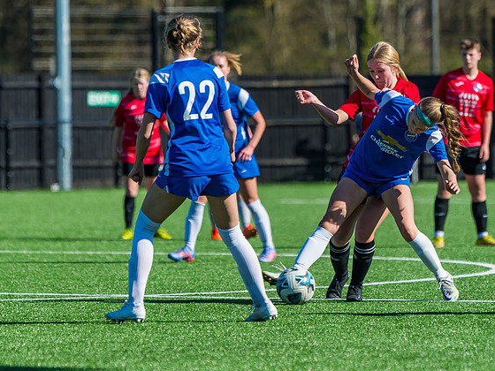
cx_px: 257
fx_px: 6034
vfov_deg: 3.5
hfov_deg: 4.7
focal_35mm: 422
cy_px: 164
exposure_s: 1/2500
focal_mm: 280
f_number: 5
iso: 400
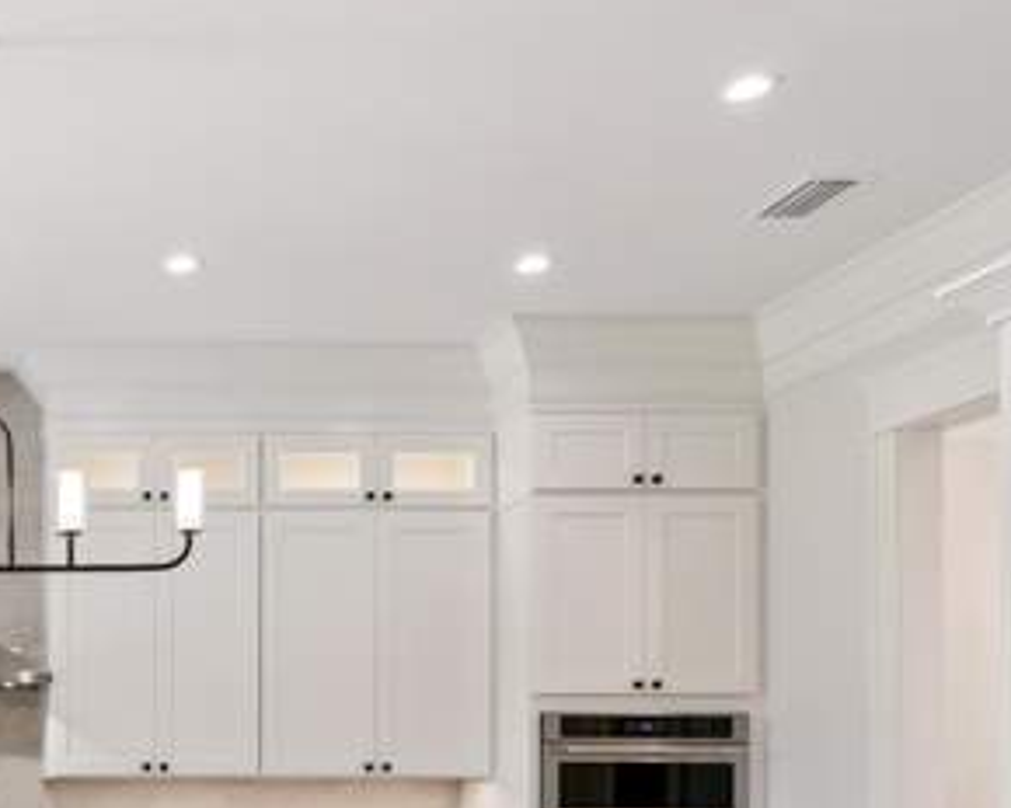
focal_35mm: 44
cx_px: -73
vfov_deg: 31.9
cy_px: 775
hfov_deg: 36.3
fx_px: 1317
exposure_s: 1/20
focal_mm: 17
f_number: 8
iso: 250
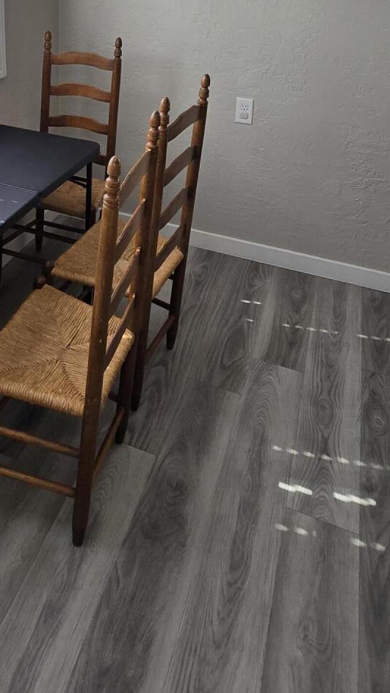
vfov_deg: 54.6
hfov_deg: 37.8
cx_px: 91
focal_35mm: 30
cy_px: 50
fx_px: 552
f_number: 2.2
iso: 50
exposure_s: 1/146
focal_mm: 2.2
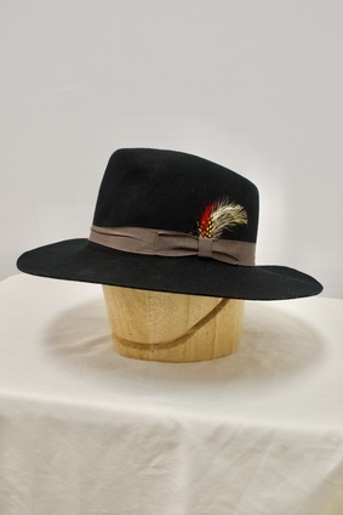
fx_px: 500
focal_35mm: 35
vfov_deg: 54.4
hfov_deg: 37.9
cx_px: 173
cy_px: 261
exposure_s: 1/60
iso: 1600
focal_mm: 22
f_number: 8
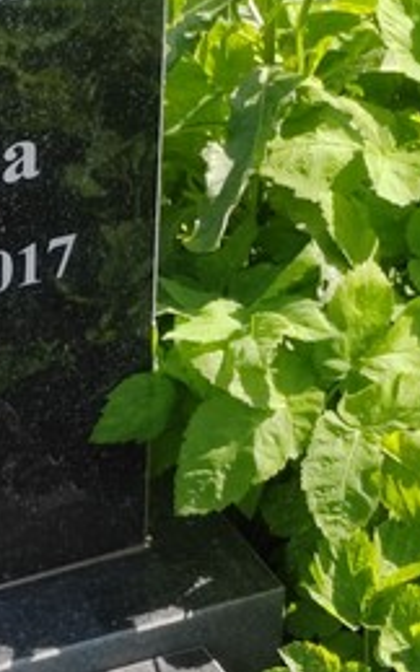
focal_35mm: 180
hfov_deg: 7.3
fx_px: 3295
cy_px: 246
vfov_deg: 11.6
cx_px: 41
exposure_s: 1/760
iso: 100
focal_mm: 5.52
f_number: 1.9
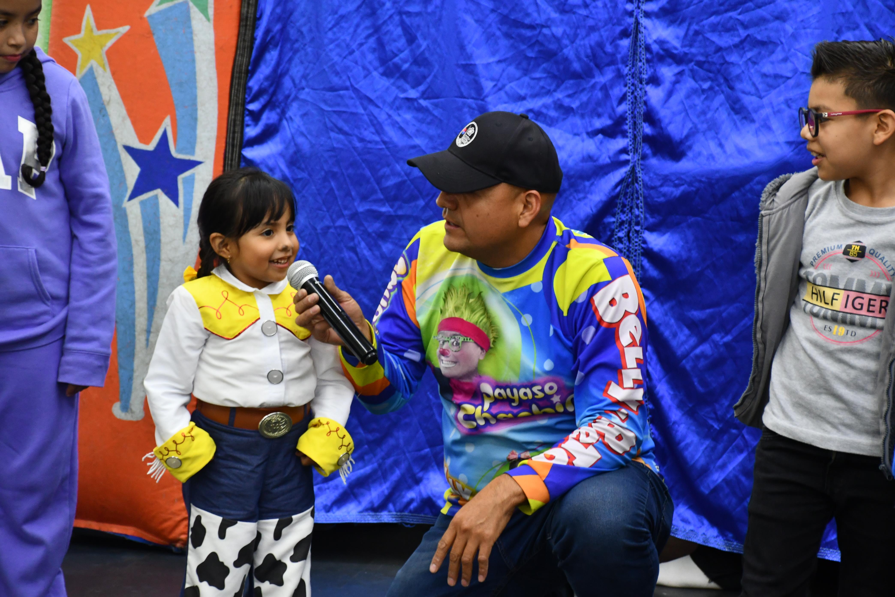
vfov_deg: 13.0
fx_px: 2610
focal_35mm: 105
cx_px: 448
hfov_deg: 19.5
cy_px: 298
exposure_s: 1/30
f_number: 6.3
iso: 1250
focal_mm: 70
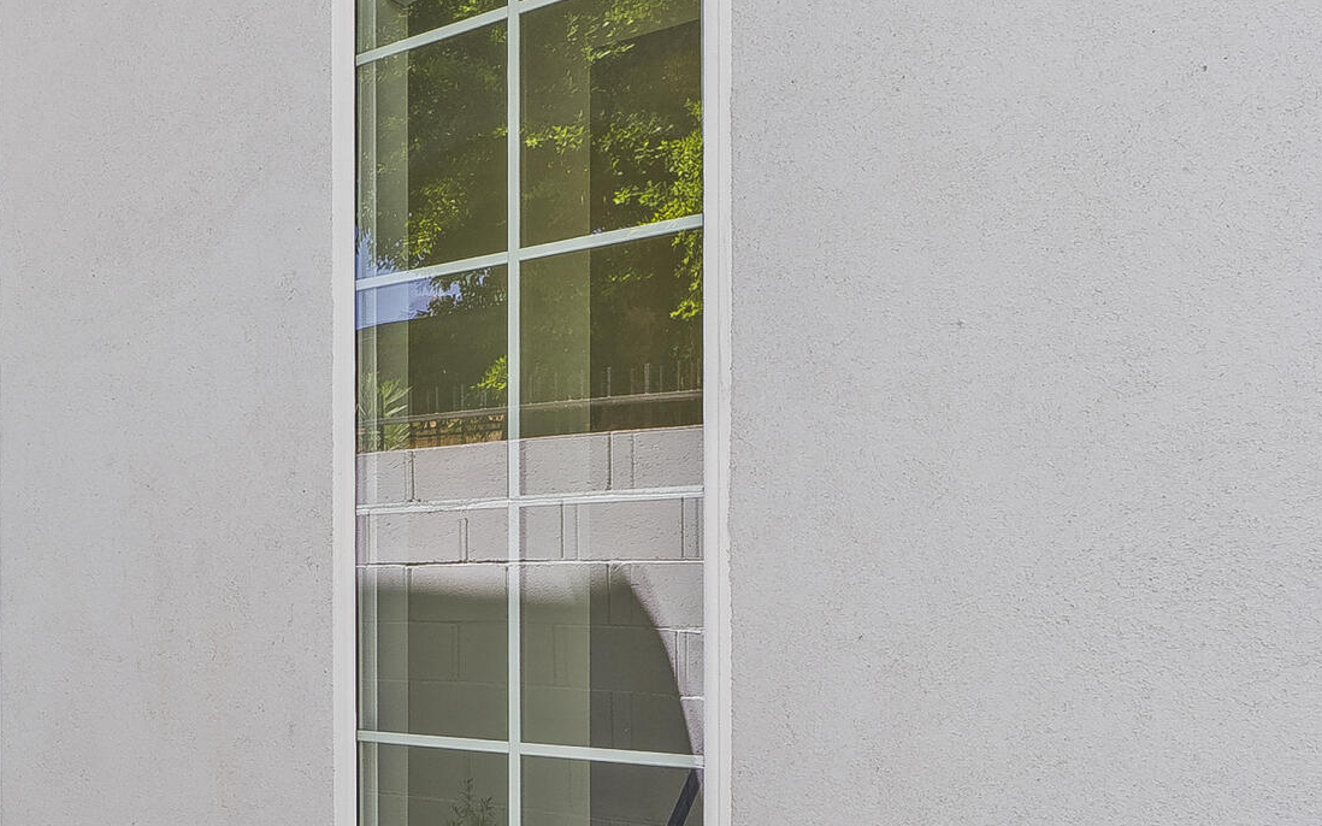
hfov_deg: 42.9
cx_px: -19
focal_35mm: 39
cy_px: 597
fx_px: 1405
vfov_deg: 32.3
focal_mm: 14
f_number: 8
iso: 250
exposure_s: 1/15
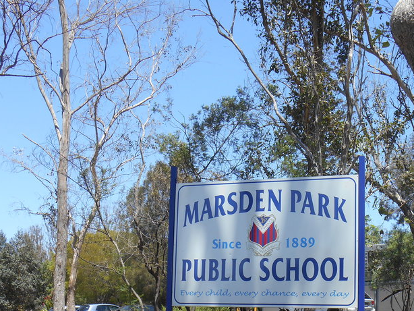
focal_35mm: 57
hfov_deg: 33.5
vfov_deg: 25.2
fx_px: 682
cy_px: 252
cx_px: 269
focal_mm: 6.3
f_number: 3.7
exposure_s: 1/500
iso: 80
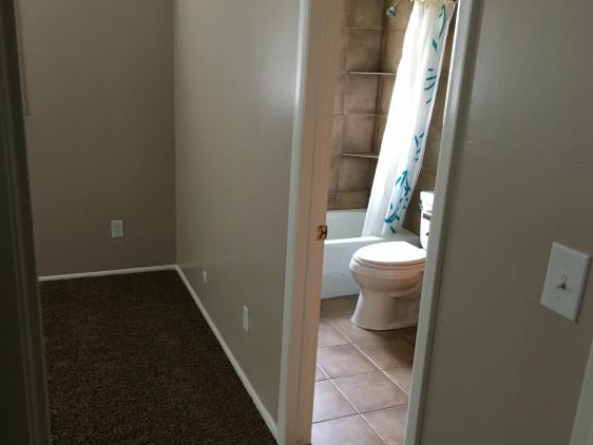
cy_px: 235
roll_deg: -5.0
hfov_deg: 55.3
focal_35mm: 33
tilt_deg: -16.7
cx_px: 275
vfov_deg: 43.0
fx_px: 566
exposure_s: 1/30
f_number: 2.2
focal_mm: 4.15
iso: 200
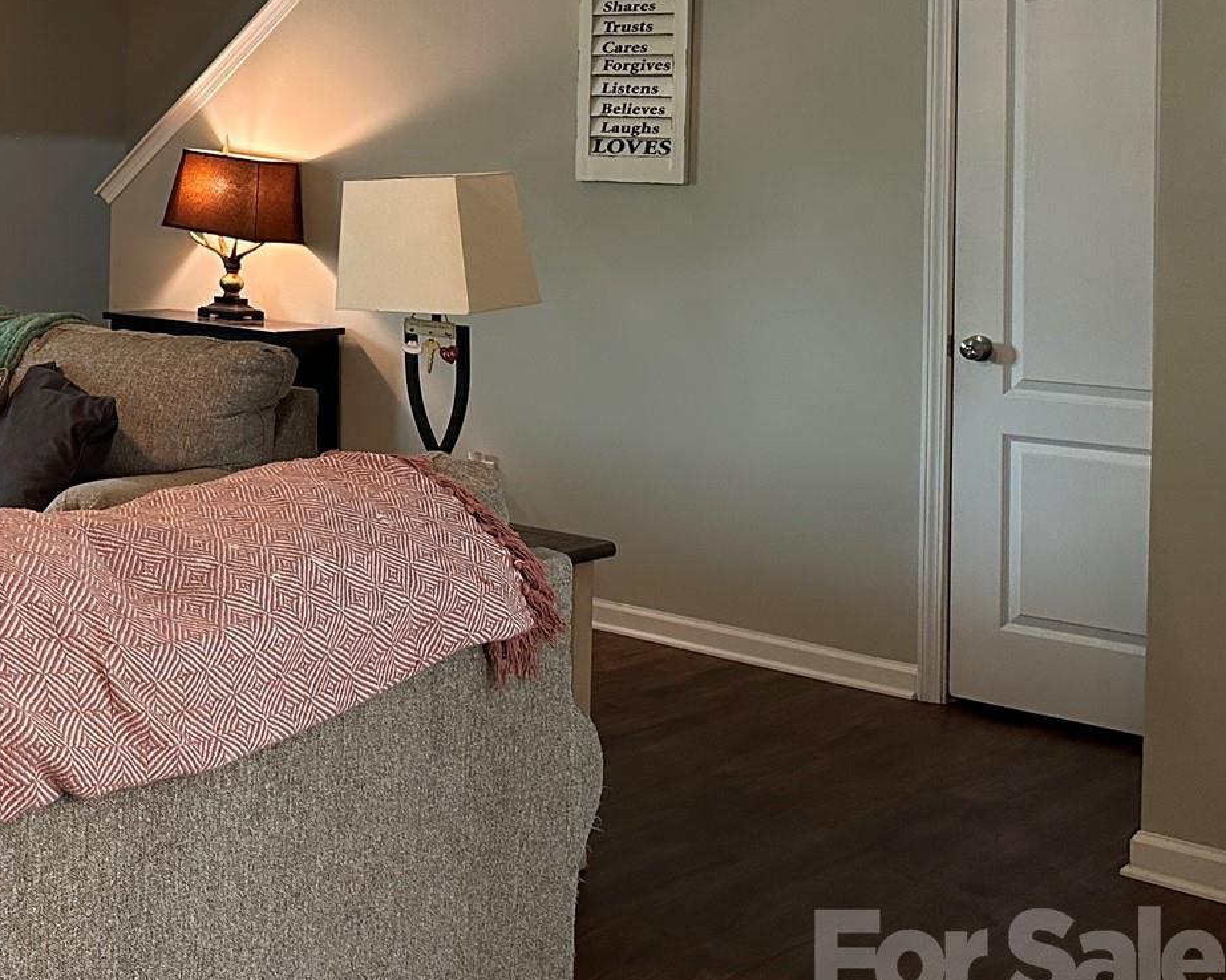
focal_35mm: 52
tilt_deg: +0.2
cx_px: -122
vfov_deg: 28.3
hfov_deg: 31.8
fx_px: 1886
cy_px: 150
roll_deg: -1.9
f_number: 1.78
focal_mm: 6.86
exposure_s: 1/60
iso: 320
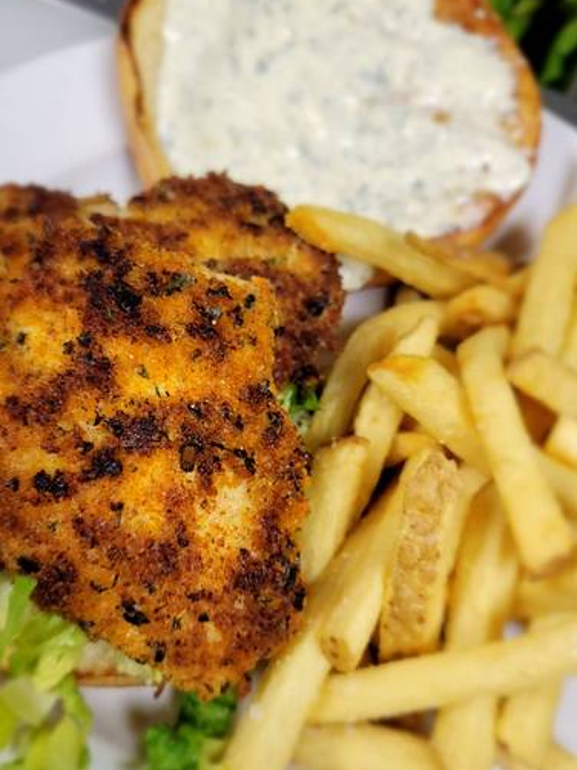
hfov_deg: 37.5
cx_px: 226
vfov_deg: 48.8
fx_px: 845
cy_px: 447
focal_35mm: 38
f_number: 1.8
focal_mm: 5.4
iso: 200
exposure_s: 1/60
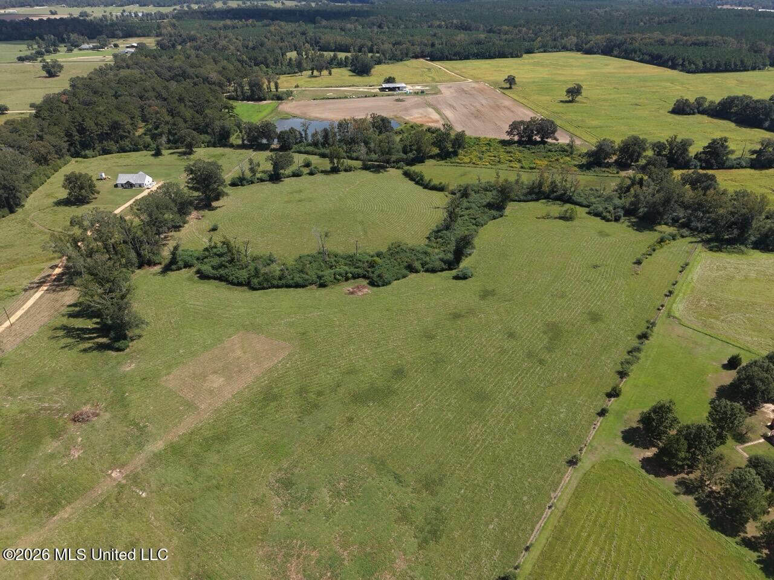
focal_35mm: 24
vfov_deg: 56.8
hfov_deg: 71.6
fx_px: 537
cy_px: 290
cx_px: 387
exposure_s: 1/2500
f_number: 1.8
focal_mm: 8.7
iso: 100
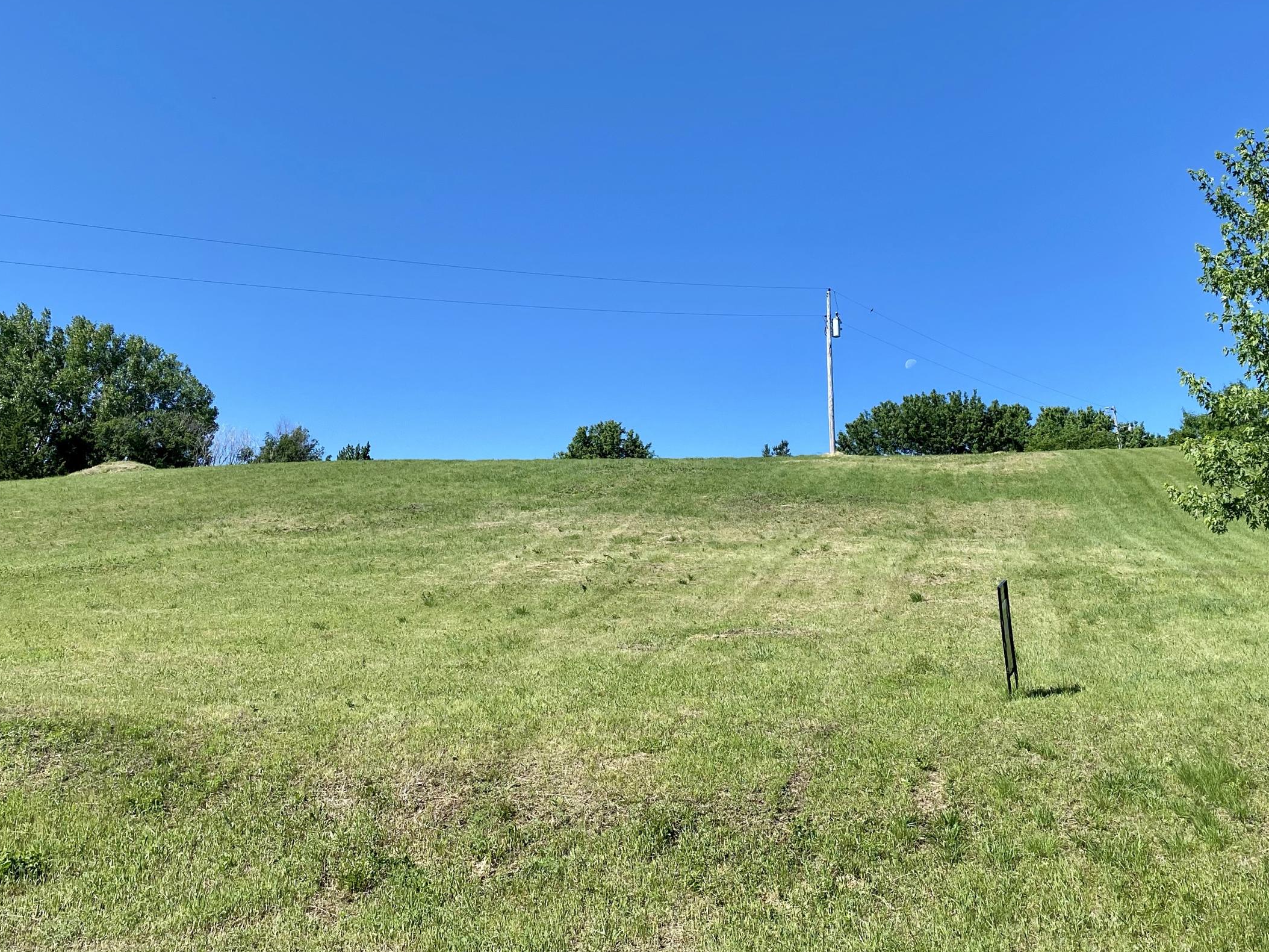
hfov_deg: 50.1
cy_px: 352
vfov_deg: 38.4
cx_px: 663
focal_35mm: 37
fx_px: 1356
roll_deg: -2.1
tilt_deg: +14.7
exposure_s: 1/2358
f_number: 1.8
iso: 32
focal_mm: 4.25
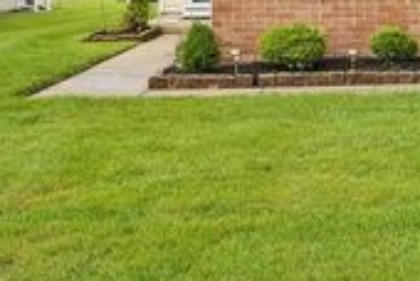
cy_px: -28
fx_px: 1028
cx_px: 395
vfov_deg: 15.2
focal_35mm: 88
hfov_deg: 22.4
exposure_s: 1/320
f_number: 11
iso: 400
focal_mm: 30
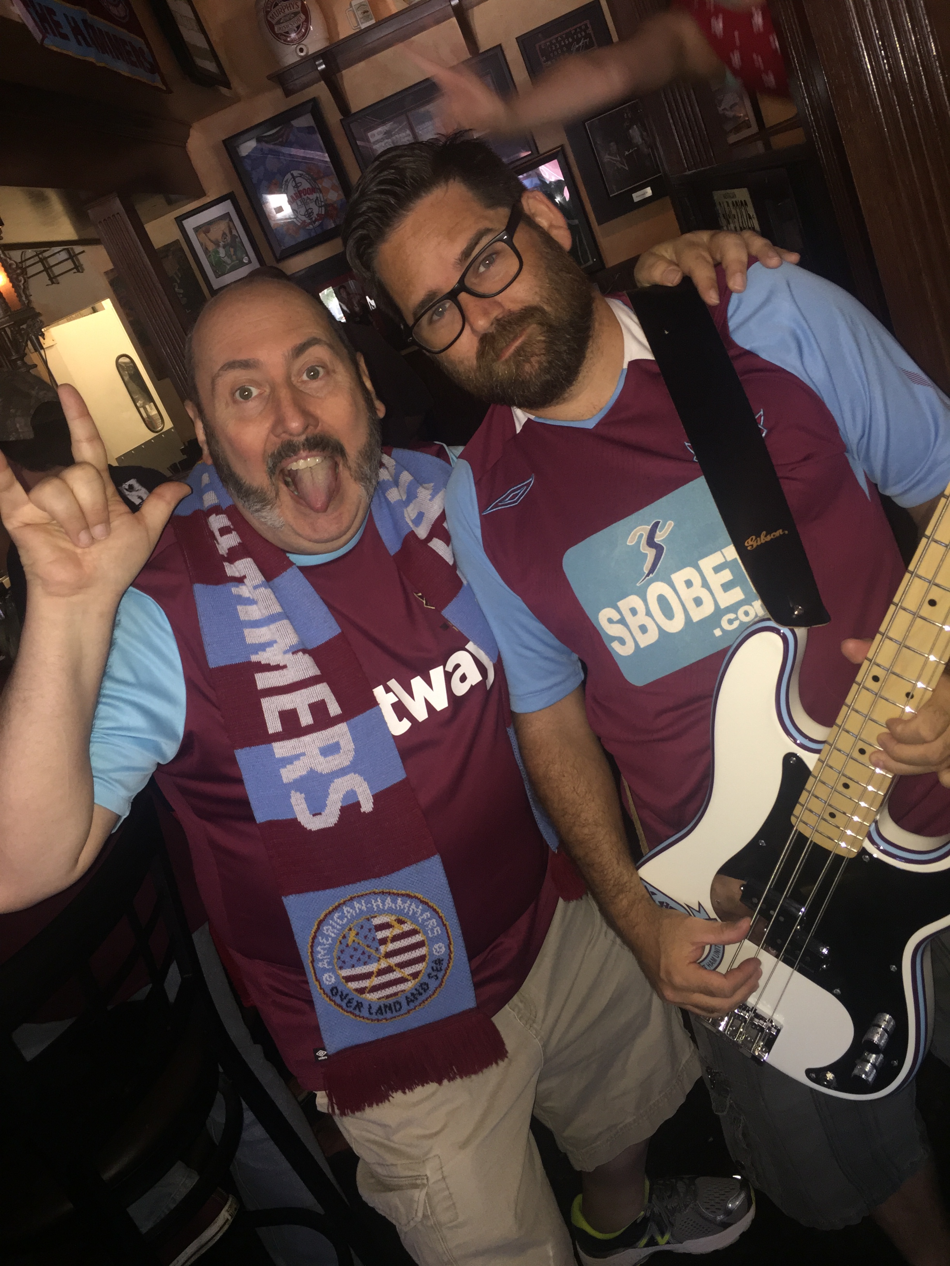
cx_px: 475
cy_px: 633
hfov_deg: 48.2
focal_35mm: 29
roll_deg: +23.7
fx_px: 1061
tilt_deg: -17.1
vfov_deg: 61.7
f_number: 2.2
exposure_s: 1/16
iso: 80
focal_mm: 4.15
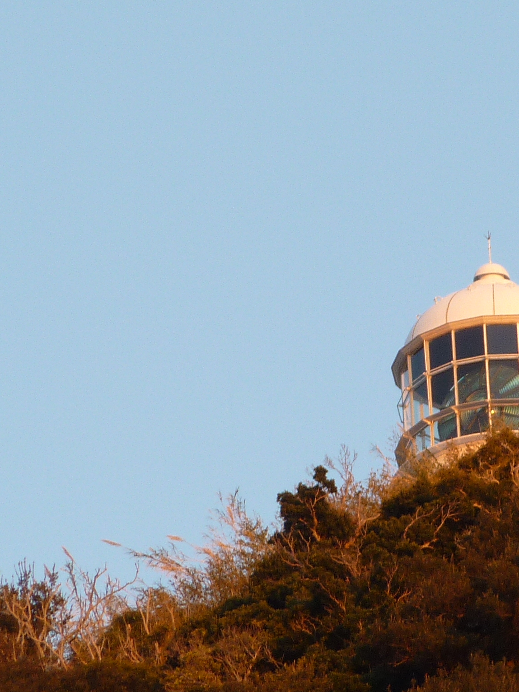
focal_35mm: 715
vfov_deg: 2.8
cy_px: 346
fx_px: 14293
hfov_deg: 2.1
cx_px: 406
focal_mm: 49.2
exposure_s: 1/60
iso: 100
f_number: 4.9
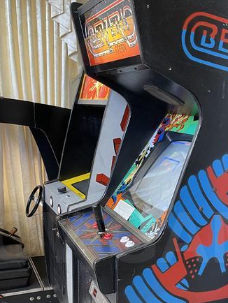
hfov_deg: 31.3
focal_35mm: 46
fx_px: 404
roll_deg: -3.3
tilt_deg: -19.1
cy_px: 237
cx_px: 152
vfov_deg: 39.8
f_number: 1.6
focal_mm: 5.1
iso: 200
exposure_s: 1/60
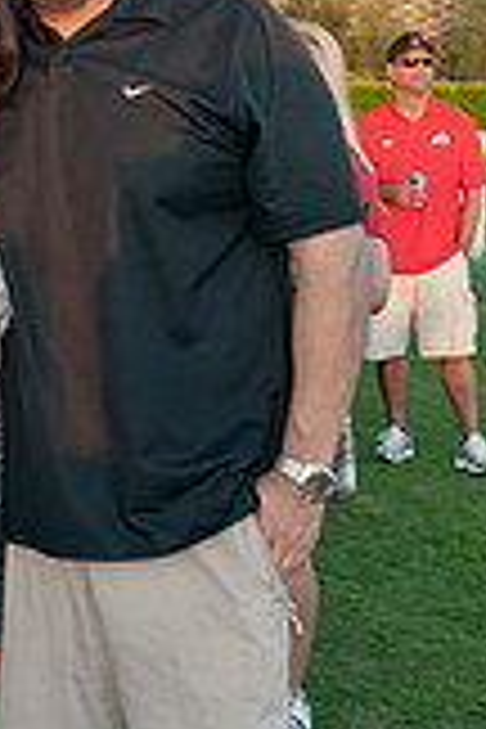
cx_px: 101
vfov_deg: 25.7
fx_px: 1600
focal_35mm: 79
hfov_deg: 17.1
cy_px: 378
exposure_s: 1/25
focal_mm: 19
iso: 200
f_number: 5
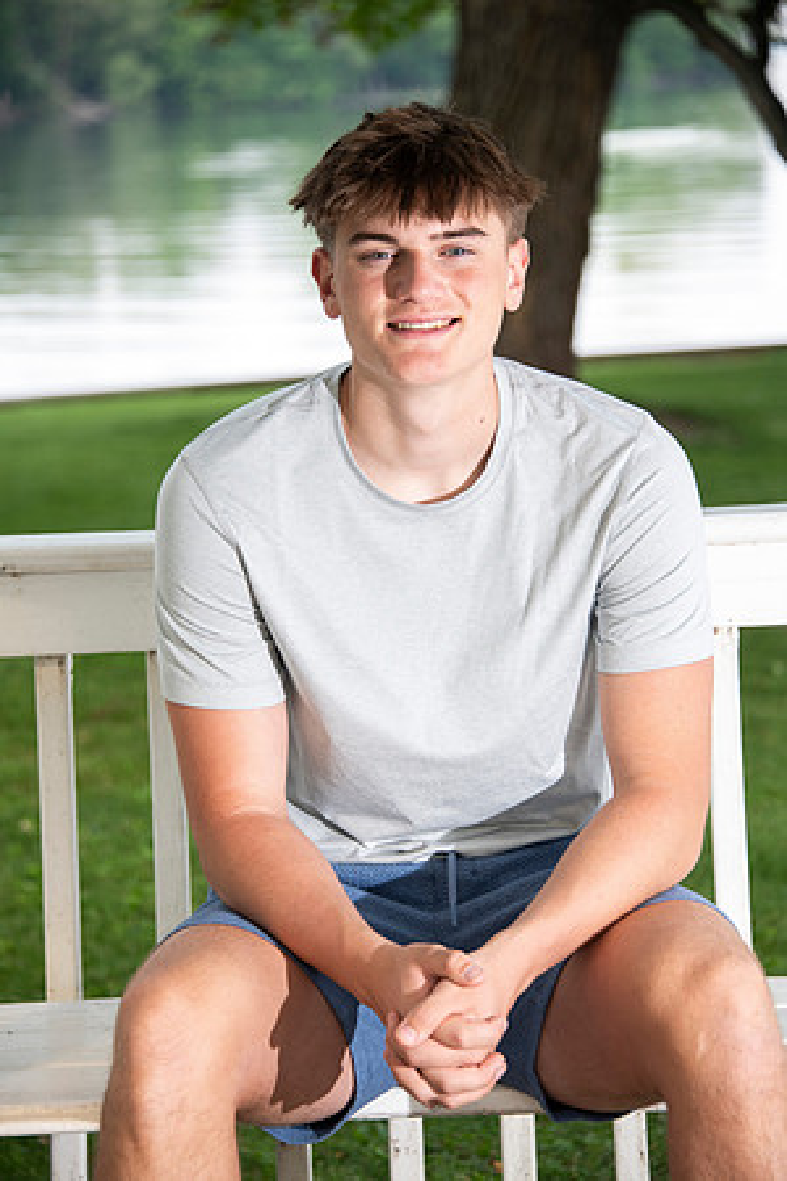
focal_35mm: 135
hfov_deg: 10.2
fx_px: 4427
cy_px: 590
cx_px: 394
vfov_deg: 15.2
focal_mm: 135
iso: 320
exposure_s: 1/160
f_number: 5.6
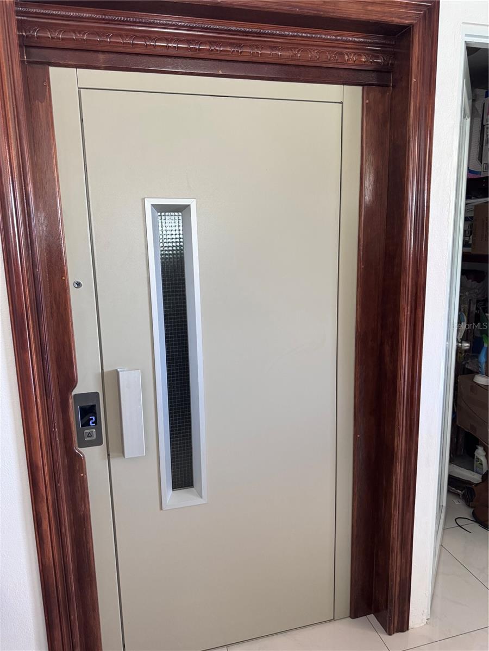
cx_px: 244
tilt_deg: -10.3
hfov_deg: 56.8
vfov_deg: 71.6
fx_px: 452
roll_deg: +1.1
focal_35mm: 24
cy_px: 326
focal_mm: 6.76
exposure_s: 1/111
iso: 200
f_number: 1.78
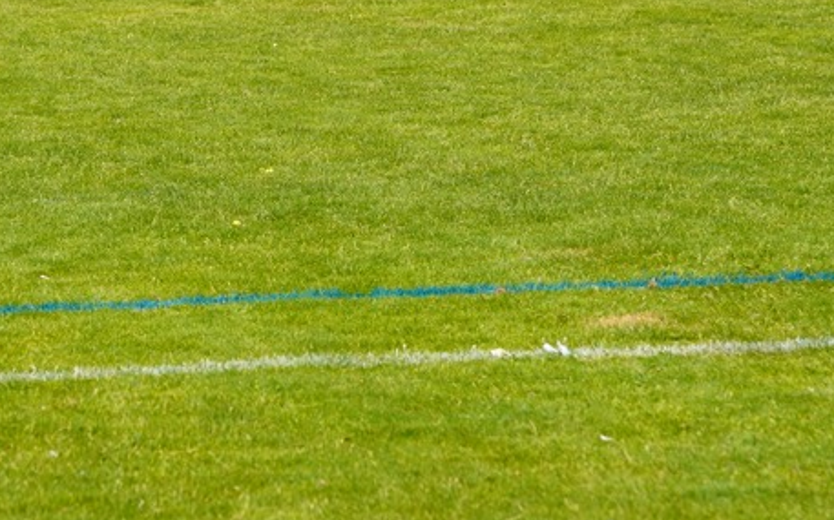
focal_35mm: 200
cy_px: -45
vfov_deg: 6.5
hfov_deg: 10.5
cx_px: 243
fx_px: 4543
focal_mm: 70
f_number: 5
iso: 100
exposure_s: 1/400
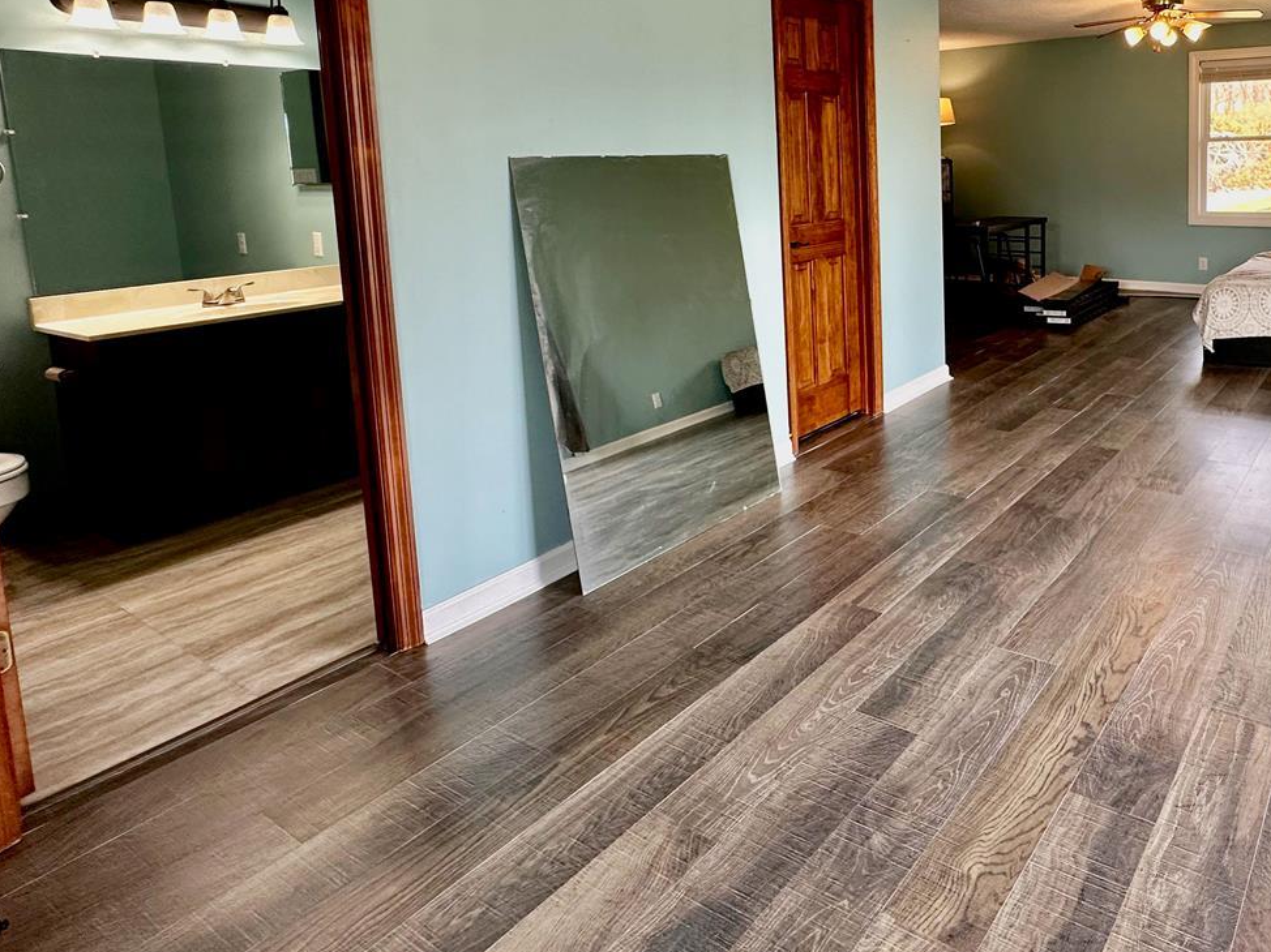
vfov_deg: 56.3
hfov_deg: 69.6
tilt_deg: -6.3
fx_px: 844
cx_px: 934
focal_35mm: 23
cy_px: 252
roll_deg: +1.5
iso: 125
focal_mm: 2.22
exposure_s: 1/99
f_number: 2.2
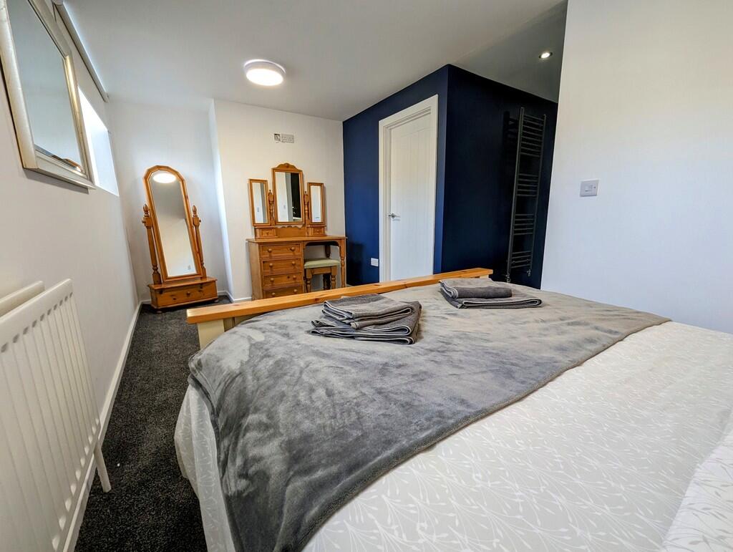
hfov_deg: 106.1
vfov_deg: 90.1
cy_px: 276
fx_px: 276
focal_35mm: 13
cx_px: 366
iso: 74
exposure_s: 1/25.1
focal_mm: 1.95
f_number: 2.2
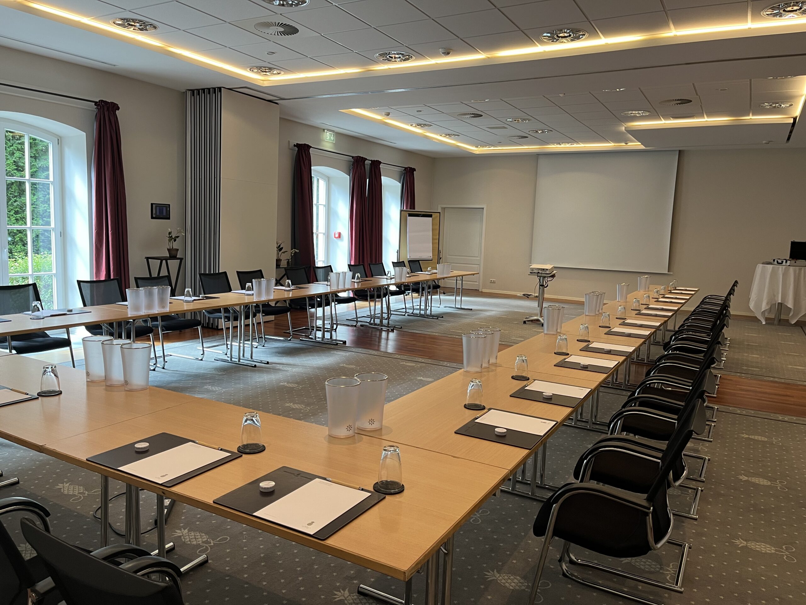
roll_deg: -1.6
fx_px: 605
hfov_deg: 67.3
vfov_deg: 53.1
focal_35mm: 26
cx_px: 403
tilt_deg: -7.7
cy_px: 302
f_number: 1.6
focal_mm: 5.1
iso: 64
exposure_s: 1/50
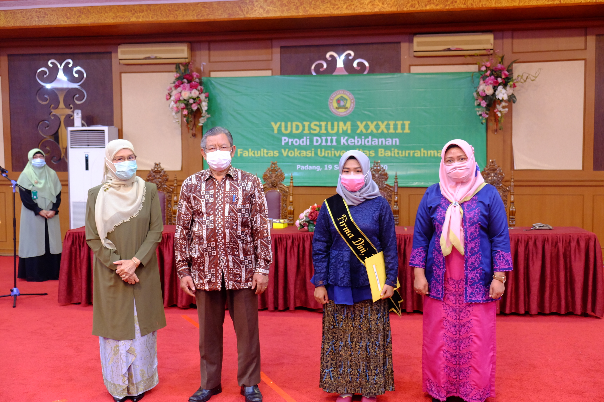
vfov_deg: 35.1
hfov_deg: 50.7
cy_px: 201
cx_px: 302
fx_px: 638
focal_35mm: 38
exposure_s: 1/15
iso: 1250
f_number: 3.2
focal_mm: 25.4
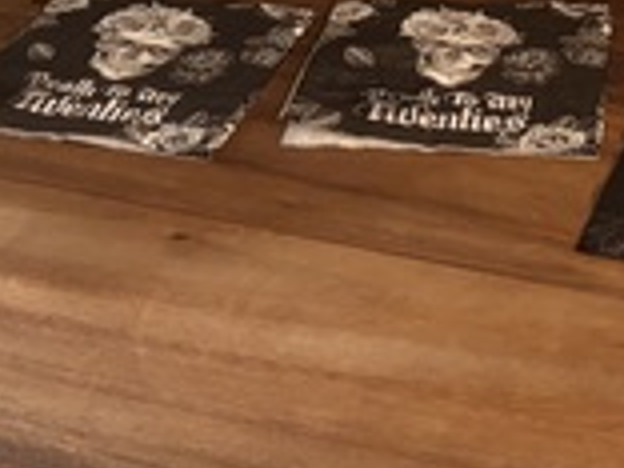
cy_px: -280
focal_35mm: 100
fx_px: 1803
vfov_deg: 13.7
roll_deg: +1.9
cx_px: 452
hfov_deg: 19.5
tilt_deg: -16.1
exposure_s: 1/30
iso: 500
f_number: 1.6
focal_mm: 5.96
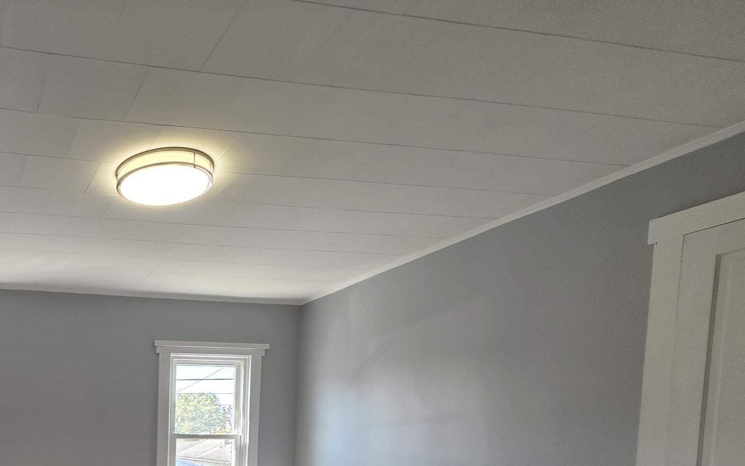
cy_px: 480
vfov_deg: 40.7
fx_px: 528
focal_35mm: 26
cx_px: 69
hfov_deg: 59.4
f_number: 1.9
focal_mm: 2.2
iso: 80
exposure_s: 1/120
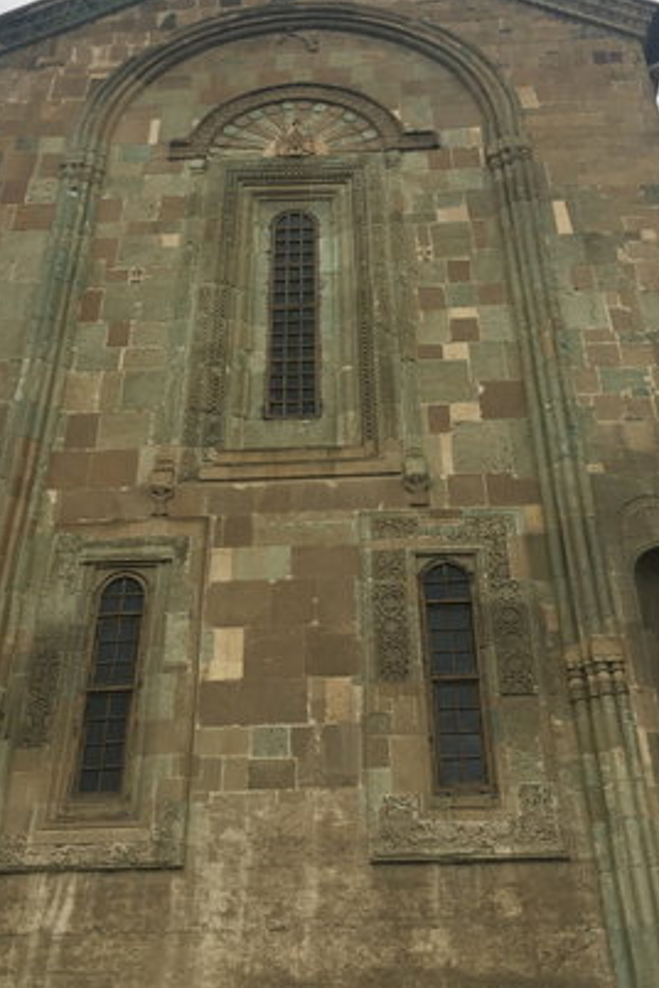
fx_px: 1098
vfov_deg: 48.3
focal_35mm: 40
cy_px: 424
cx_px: 322
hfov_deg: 33.4
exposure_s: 1/133
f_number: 2.2
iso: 25
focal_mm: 4.15
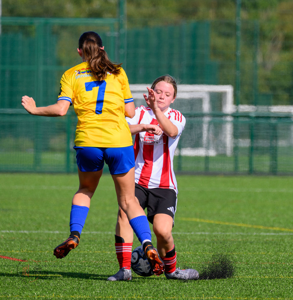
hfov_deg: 3.1
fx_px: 5453
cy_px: 96
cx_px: 219
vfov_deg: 3.2
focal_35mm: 563
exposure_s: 1/2000
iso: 360
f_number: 5.3
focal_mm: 300
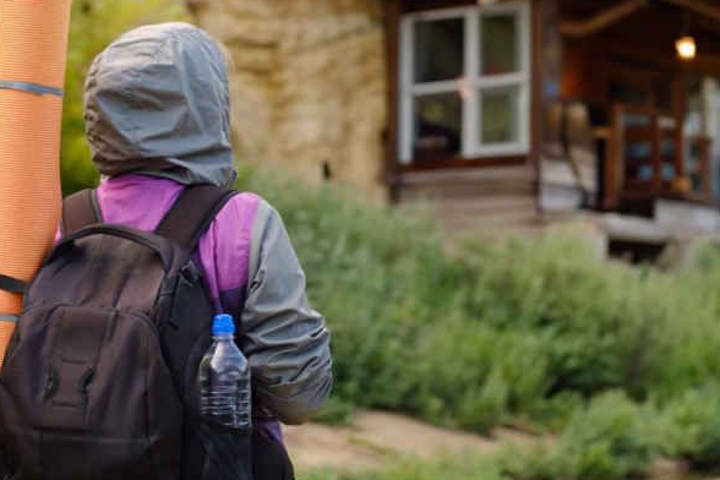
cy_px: 258
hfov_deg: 20.8
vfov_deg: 14.0
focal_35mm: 98
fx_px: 1960
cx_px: 307
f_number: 2.8
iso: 320
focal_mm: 50
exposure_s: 1/500
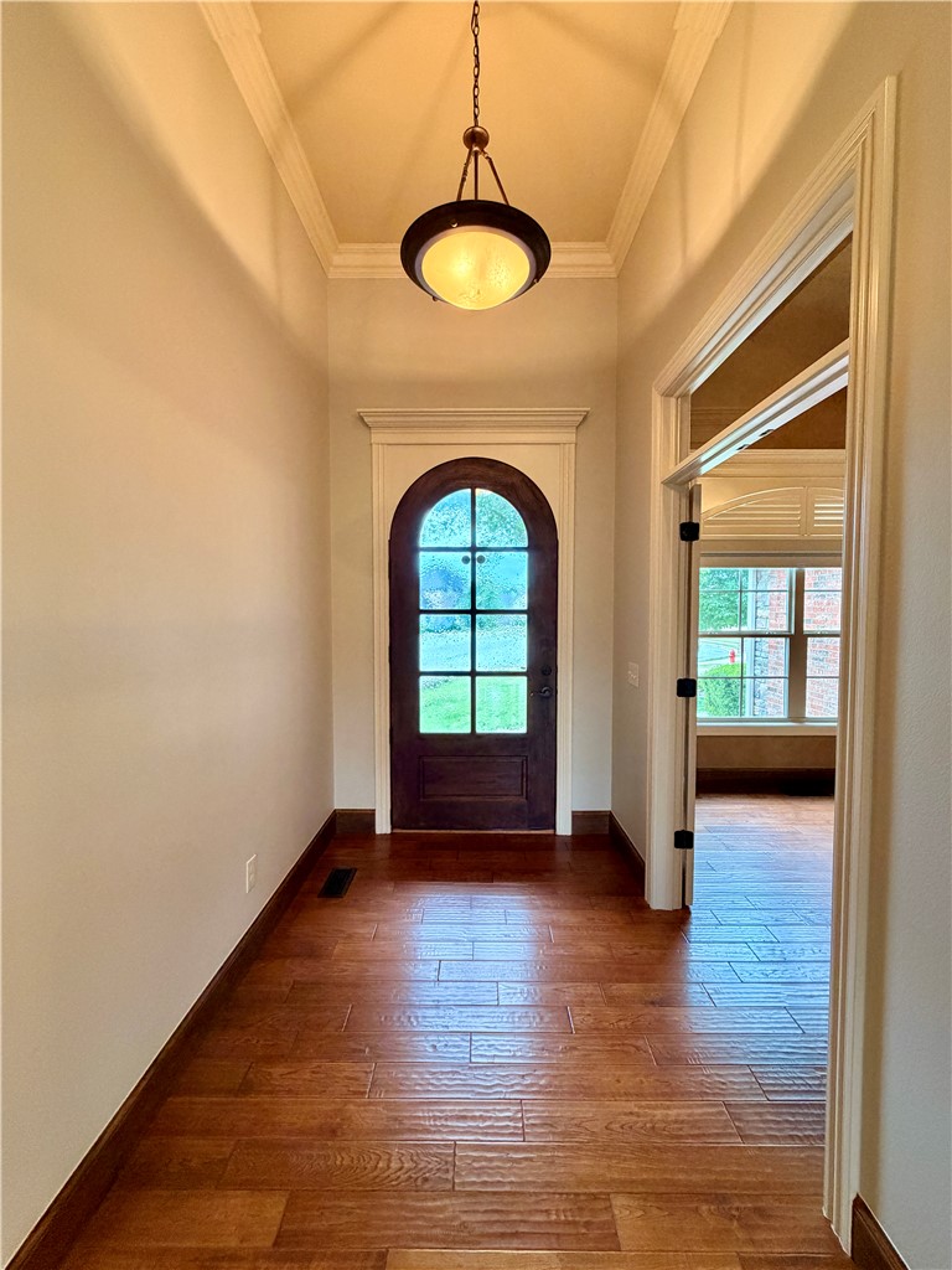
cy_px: 635
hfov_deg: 85.7
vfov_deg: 102.1
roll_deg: -0.2
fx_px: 513
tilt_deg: -2.0
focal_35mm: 14
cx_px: 476
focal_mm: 2.22
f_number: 2.2
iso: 400
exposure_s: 1/60
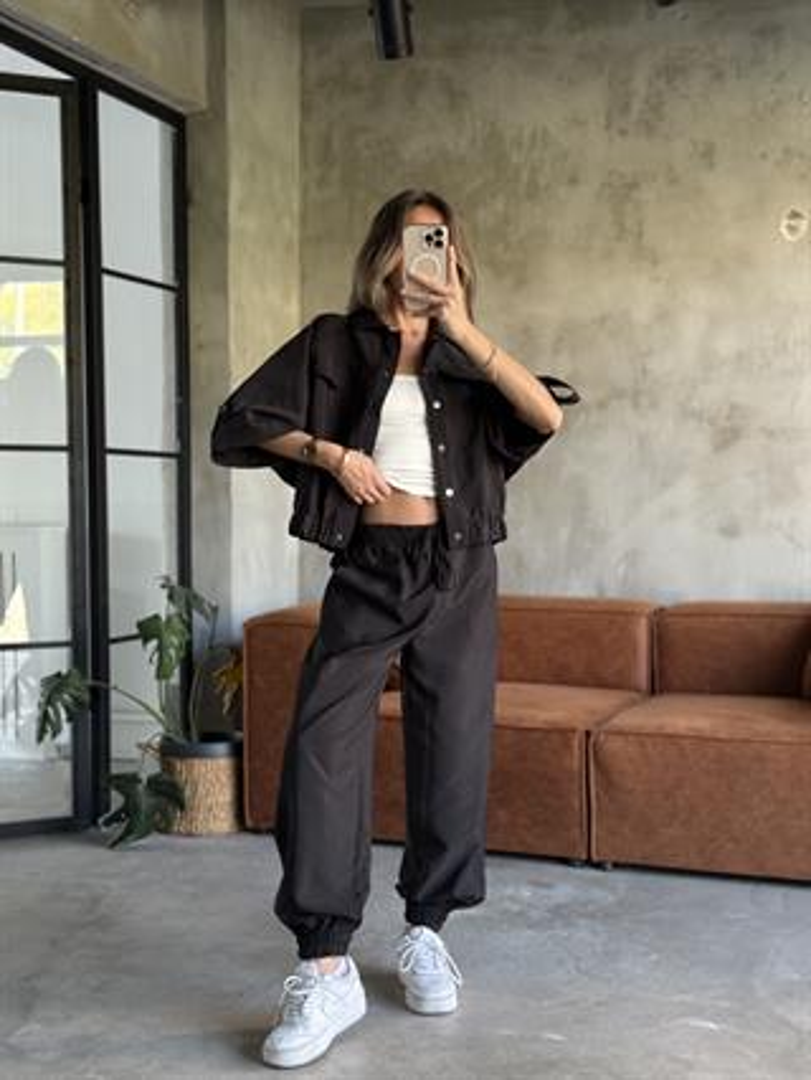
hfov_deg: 30.3
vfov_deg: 39.6
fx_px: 1498
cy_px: 540
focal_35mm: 48
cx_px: 406
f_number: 1.78
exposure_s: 1/60
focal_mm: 6.76
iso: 200
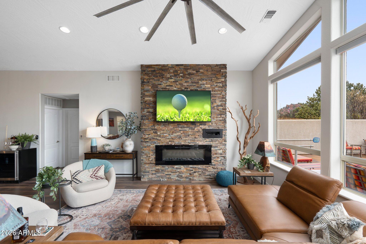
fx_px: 163
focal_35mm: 16
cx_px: 183
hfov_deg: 96.7
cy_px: 122
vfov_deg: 73.7
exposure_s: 1/3
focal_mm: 16
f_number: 8
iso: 400
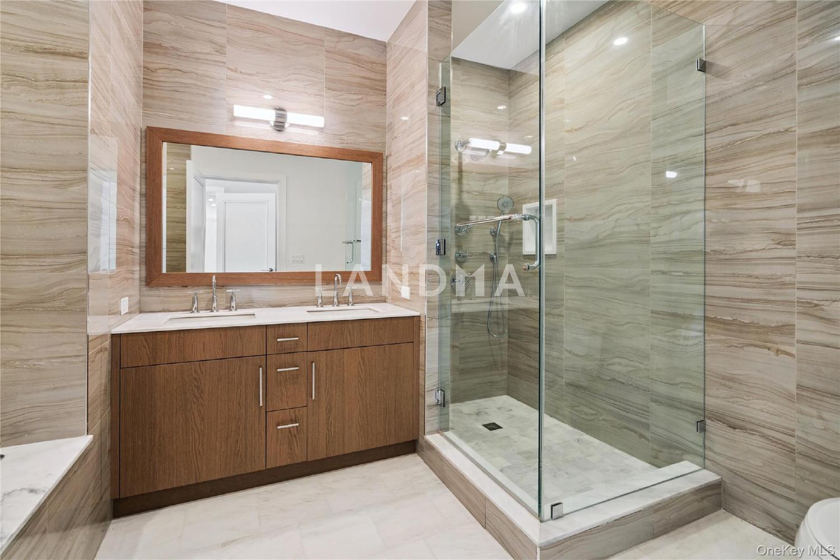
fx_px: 373
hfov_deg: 96.7
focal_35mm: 16
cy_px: 280
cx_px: 420
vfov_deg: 73.7
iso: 800
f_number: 5.6
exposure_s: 1/80
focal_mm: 16
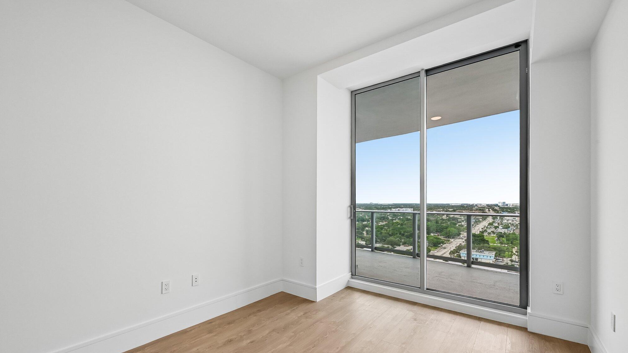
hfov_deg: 103.0
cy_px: 207
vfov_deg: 70.0
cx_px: 318
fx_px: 250
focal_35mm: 15
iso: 400
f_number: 8
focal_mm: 14
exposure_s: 1/125
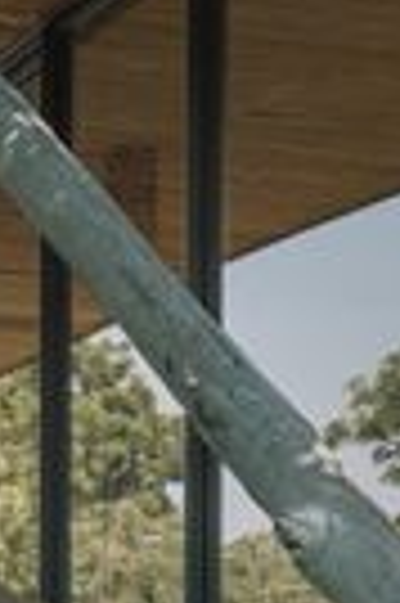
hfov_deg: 8.3
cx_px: 627
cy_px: -140
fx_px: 2690
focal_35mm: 161
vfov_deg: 12.4
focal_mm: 50
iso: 100
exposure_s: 1/30
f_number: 10
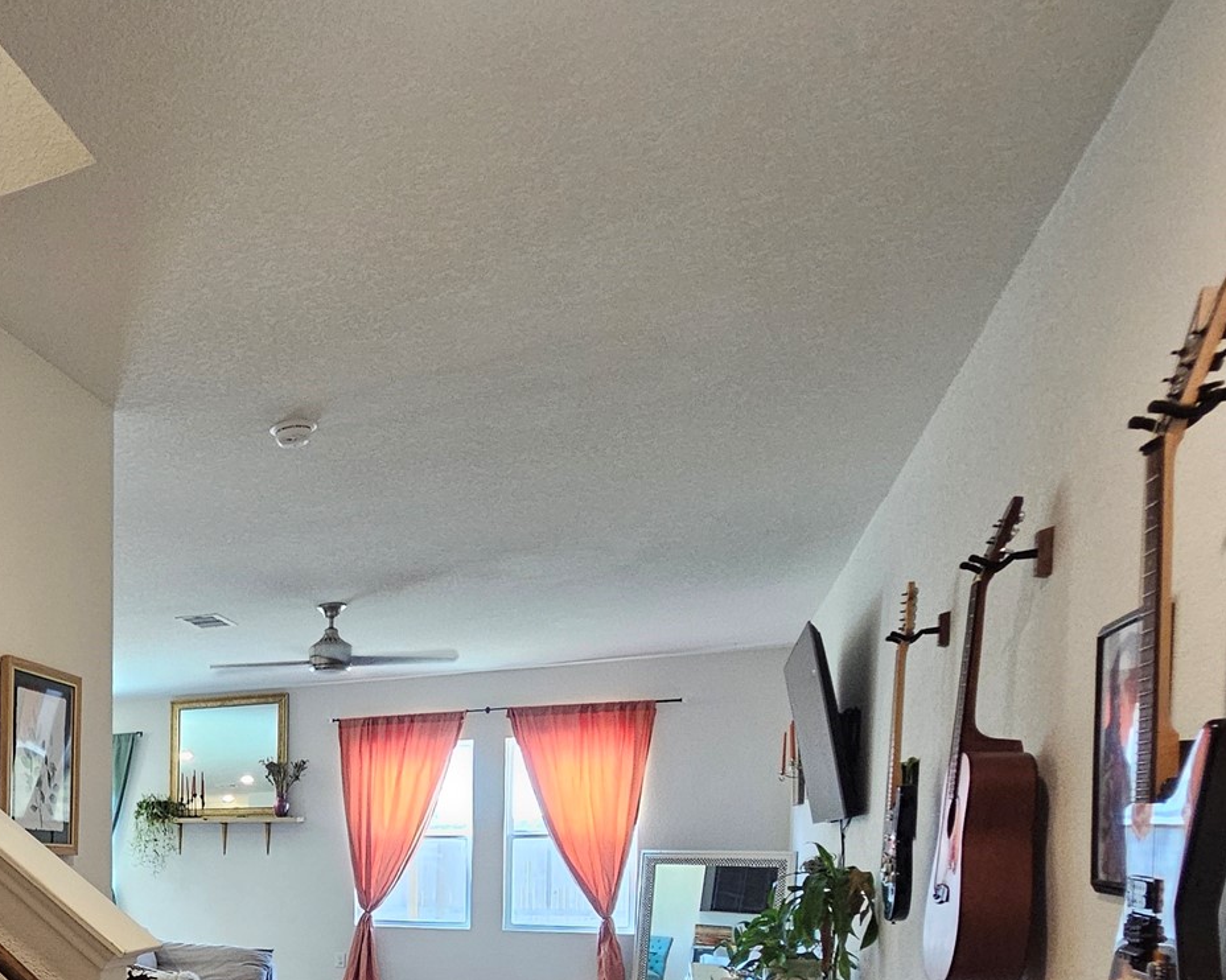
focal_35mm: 28
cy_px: 903
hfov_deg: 49.1
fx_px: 1016
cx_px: -38
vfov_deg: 46.0
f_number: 2.2
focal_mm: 2.2
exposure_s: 1/60
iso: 400
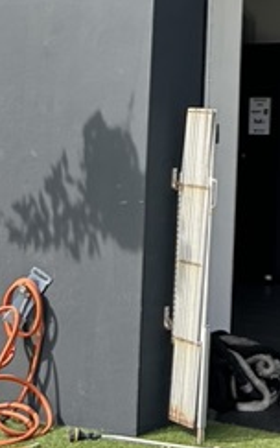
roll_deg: -0.1
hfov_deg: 10.7
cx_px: 469
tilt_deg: +11.2
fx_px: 1415
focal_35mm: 116
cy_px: -227
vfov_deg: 16.4
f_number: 1.5
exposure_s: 1/786
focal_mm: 5.7
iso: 50
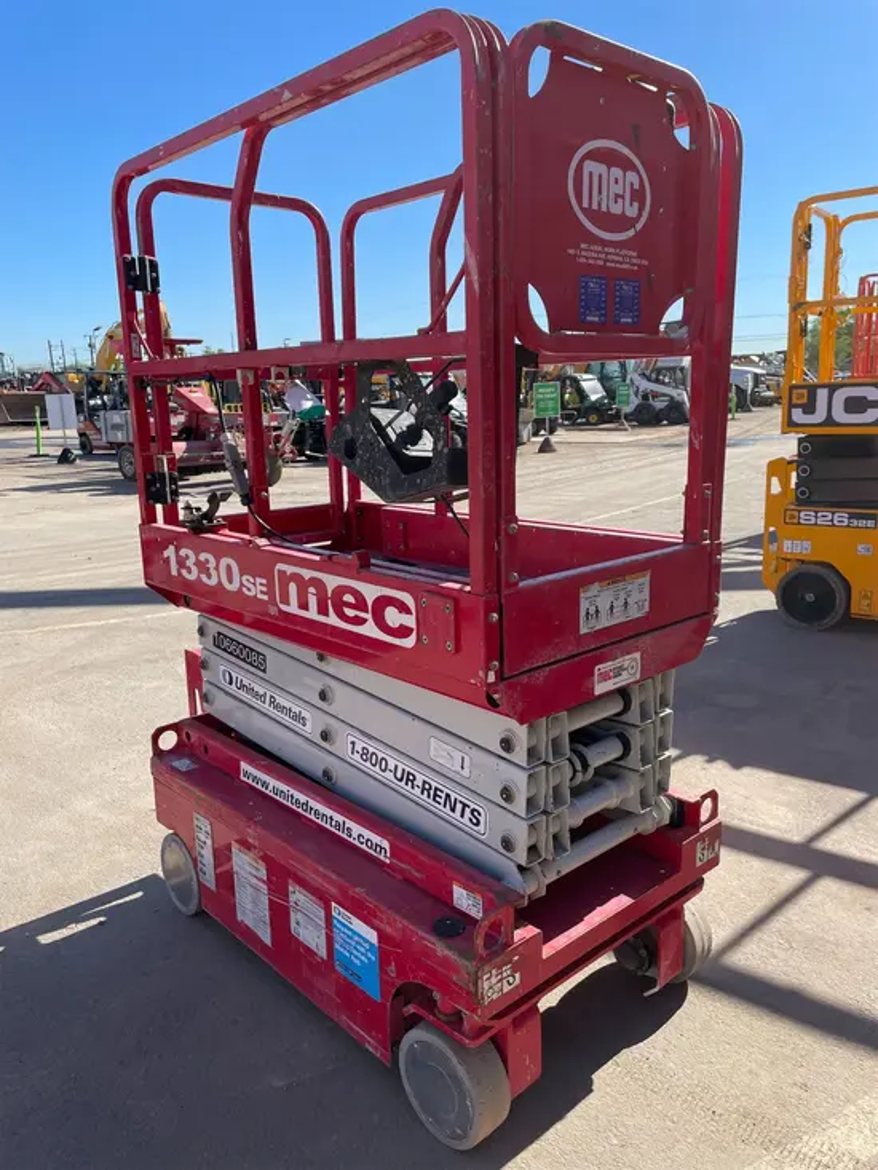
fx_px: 879
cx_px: 439
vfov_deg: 67.3
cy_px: 585
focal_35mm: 26
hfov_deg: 53.1
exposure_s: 1/2053
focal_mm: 4.2
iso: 32
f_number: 1.6
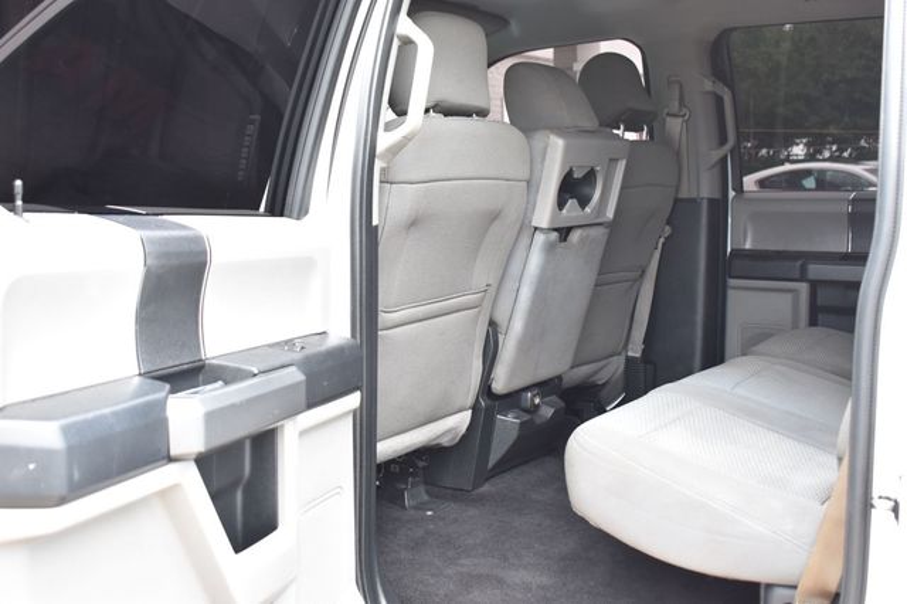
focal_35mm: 42
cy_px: 302
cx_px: 454
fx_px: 1058
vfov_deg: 31.9
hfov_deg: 46.4
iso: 720
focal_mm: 28
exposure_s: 1/125
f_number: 5.6
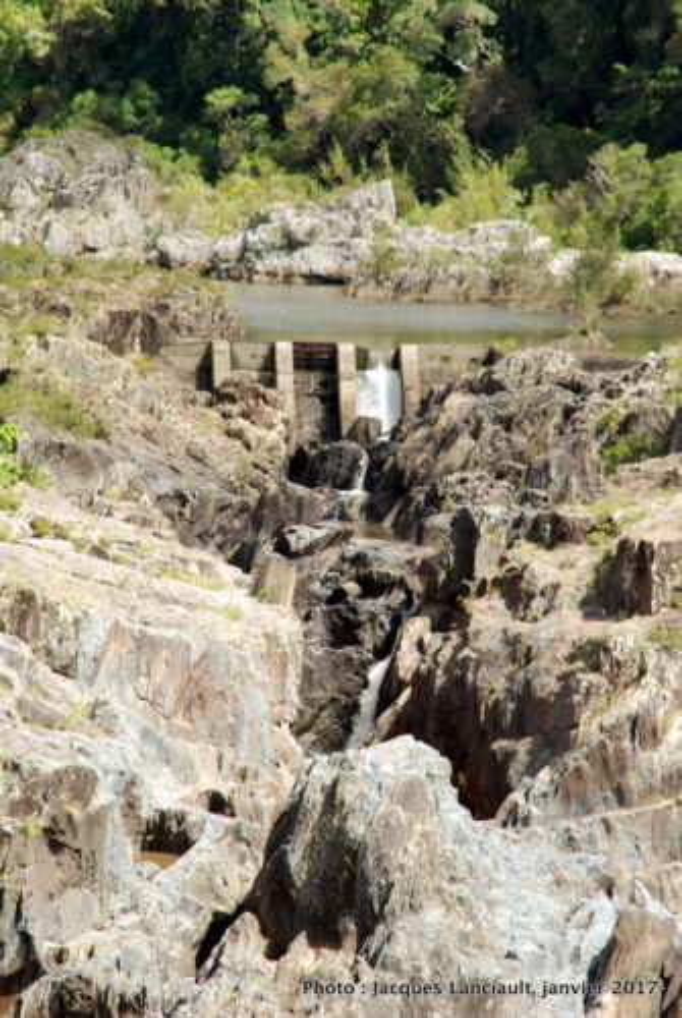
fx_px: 8495
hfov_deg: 4.6
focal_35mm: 300
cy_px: 509
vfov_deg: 6.9
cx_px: 341
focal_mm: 200
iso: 640
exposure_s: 1/250
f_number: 13
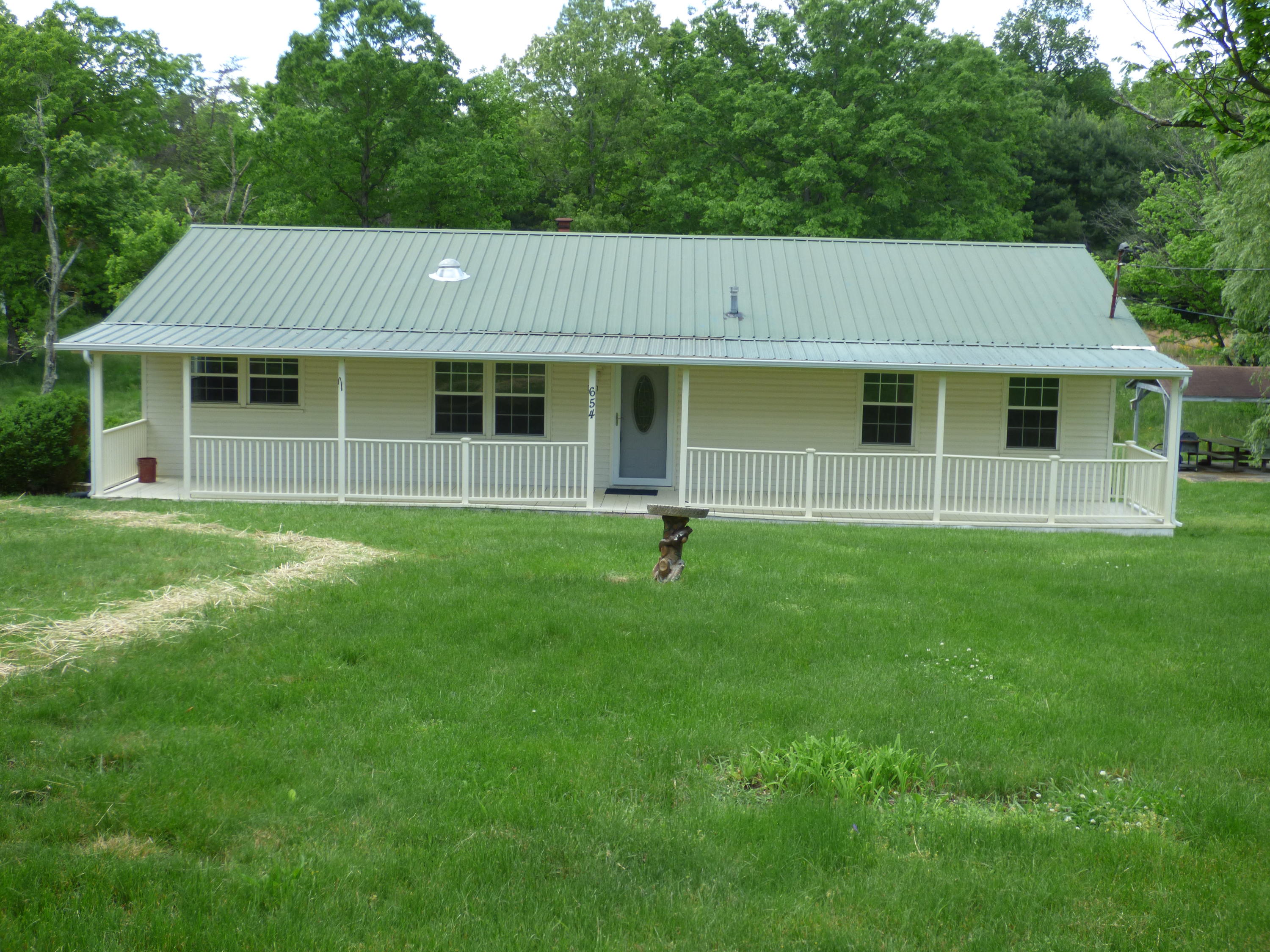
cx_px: 635
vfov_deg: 32.2
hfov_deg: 42.1
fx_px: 1651
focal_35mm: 45
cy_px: 476
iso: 100
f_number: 3.7
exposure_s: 1/250
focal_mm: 7.79
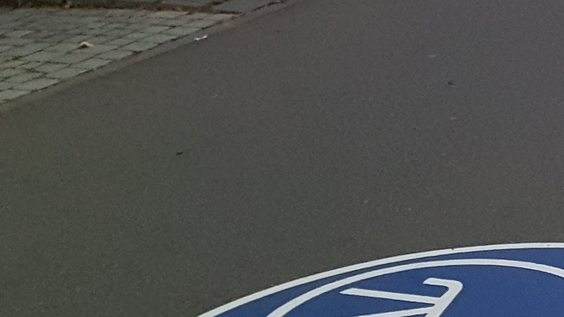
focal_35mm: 109
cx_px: 897
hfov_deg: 17.3
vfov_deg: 10.9
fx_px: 1630
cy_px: -63
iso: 800
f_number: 1.7
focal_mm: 4.2
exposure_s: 1/50
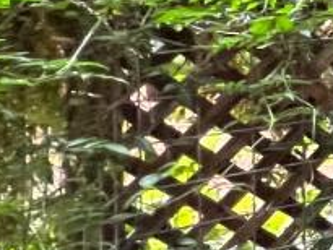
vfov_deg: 15.1
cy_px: -40
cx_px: 1079
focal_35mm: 95
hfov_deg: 10.5
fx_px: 914
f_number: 1.8
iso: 400
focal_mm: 1.57
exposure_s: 1/60
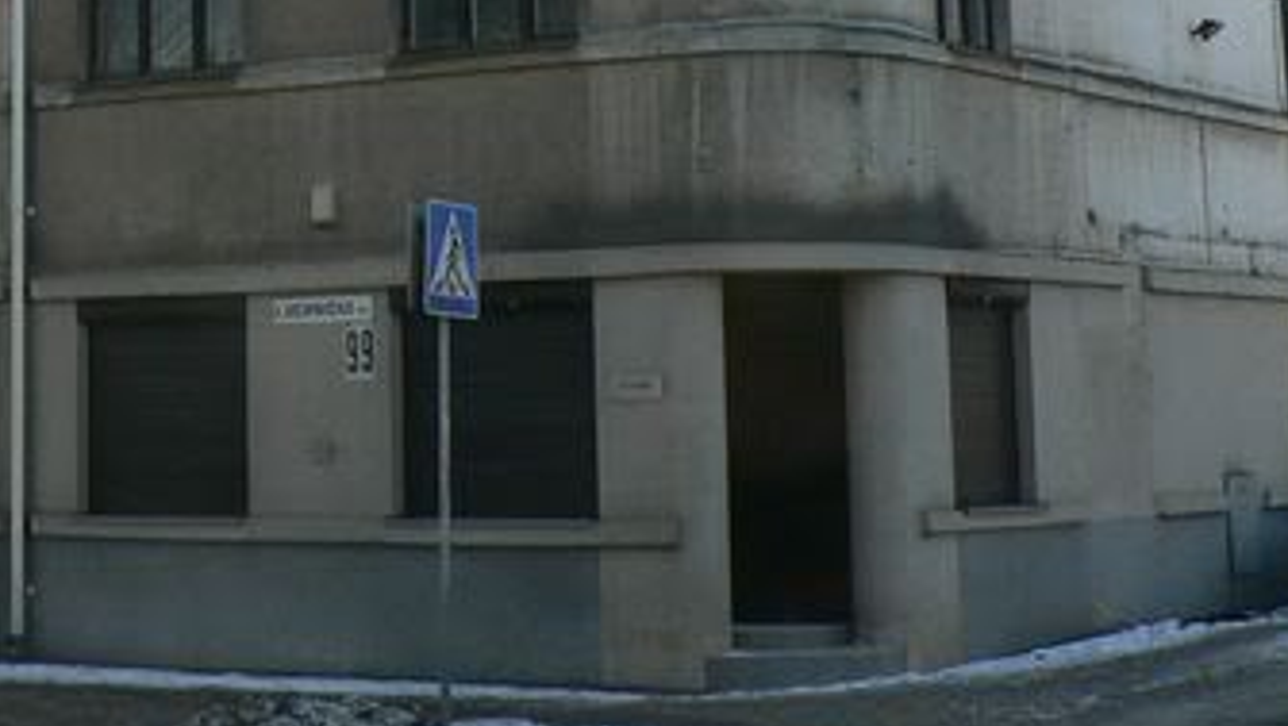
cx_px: 108
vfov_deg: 12.8
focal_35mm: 91
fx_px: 3110
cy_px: -303
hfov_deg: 22.8
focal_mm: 6
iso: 64
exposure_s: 1/250
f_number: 4
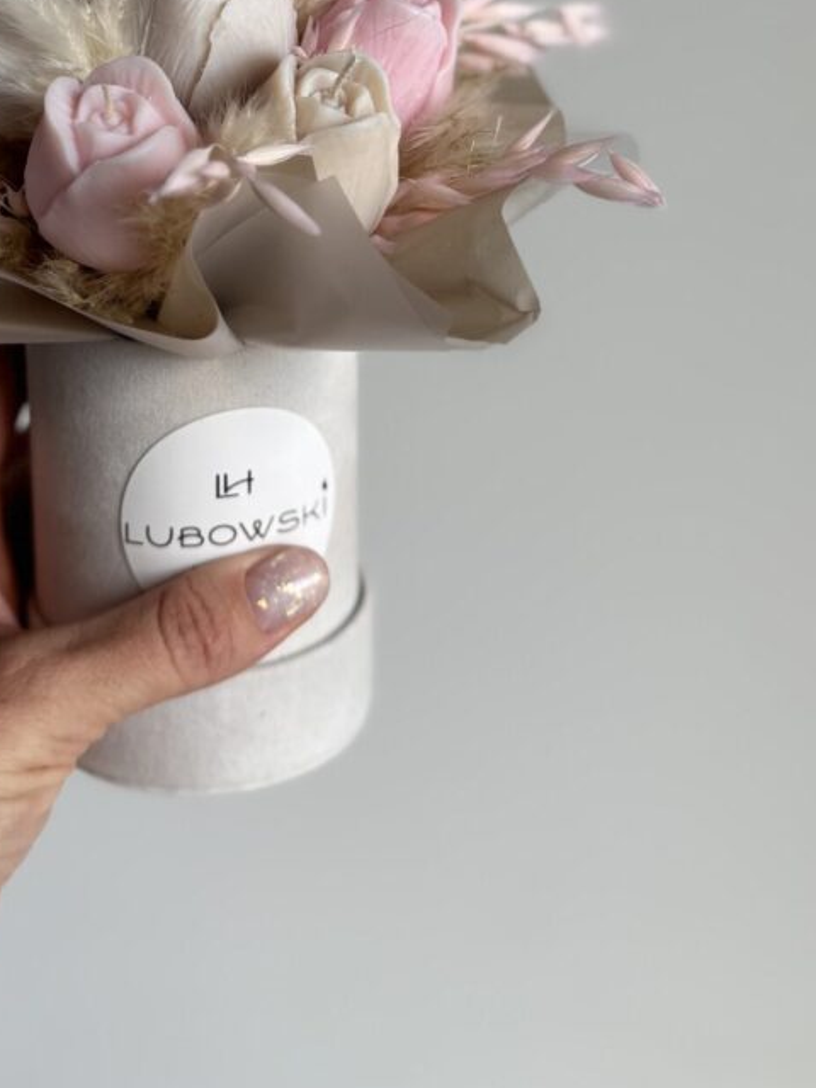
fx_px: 1572
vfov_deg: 35.4
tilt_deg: -9.2
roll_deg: +1.8
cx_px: 253
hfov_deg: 28.9
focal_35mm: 50
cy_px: 60
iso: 64
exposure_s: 1/121
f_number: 1.78
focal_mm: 6.76
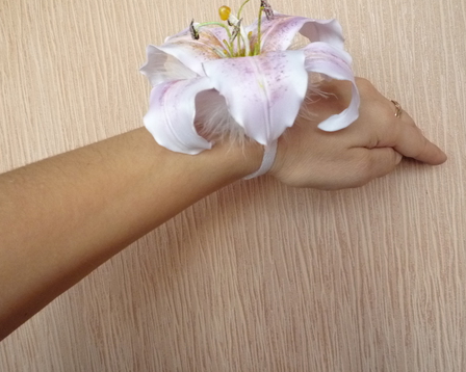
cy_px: 170
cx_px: 242
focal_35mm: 36
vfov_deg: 41.1
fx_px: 496
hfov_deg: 50.3
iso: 400
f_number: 3.3
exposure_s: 1/15
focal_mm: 5.2
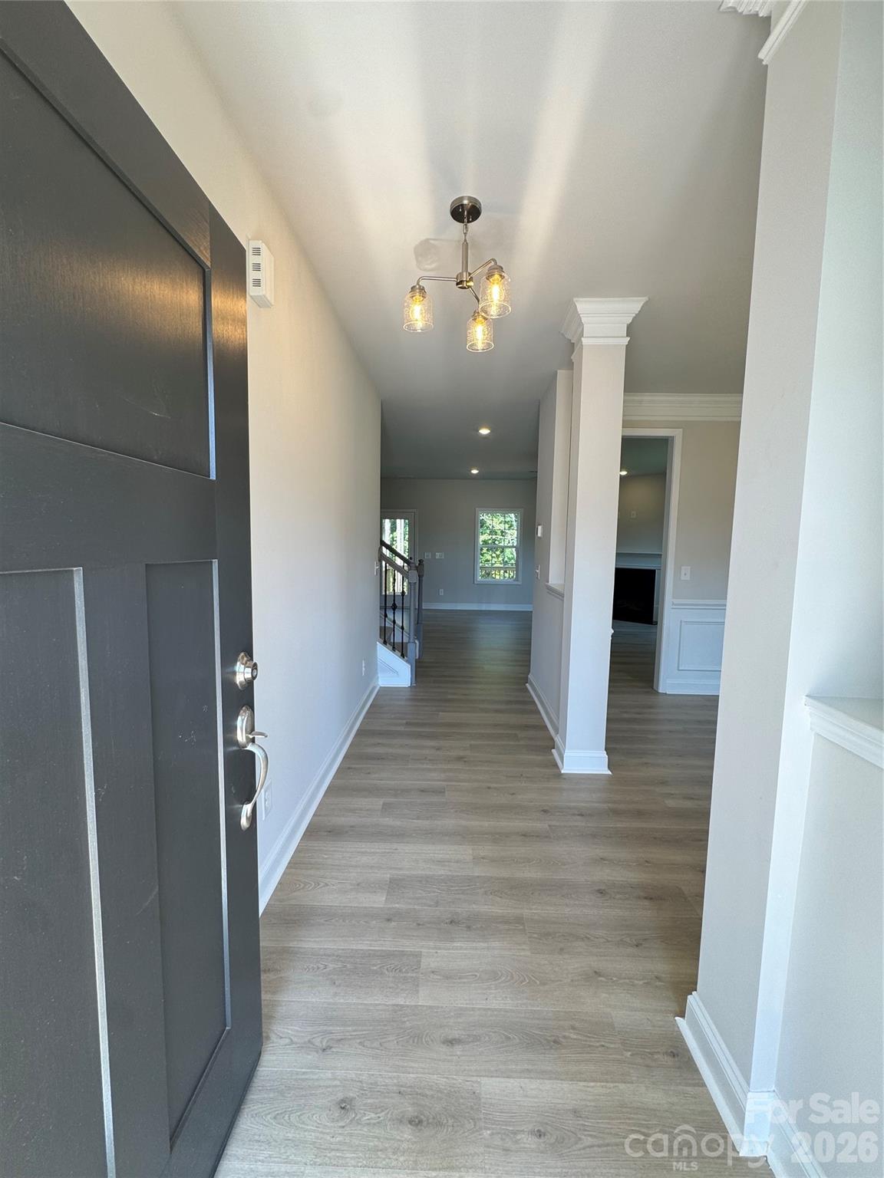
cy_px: 589
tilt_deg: -4.6
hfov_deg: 85.7
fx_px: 477
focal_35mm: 14
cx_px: 442
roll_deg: +0.4
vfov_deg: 102.1
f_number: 2.2
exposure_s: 1/120
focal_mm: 2.22
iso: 50
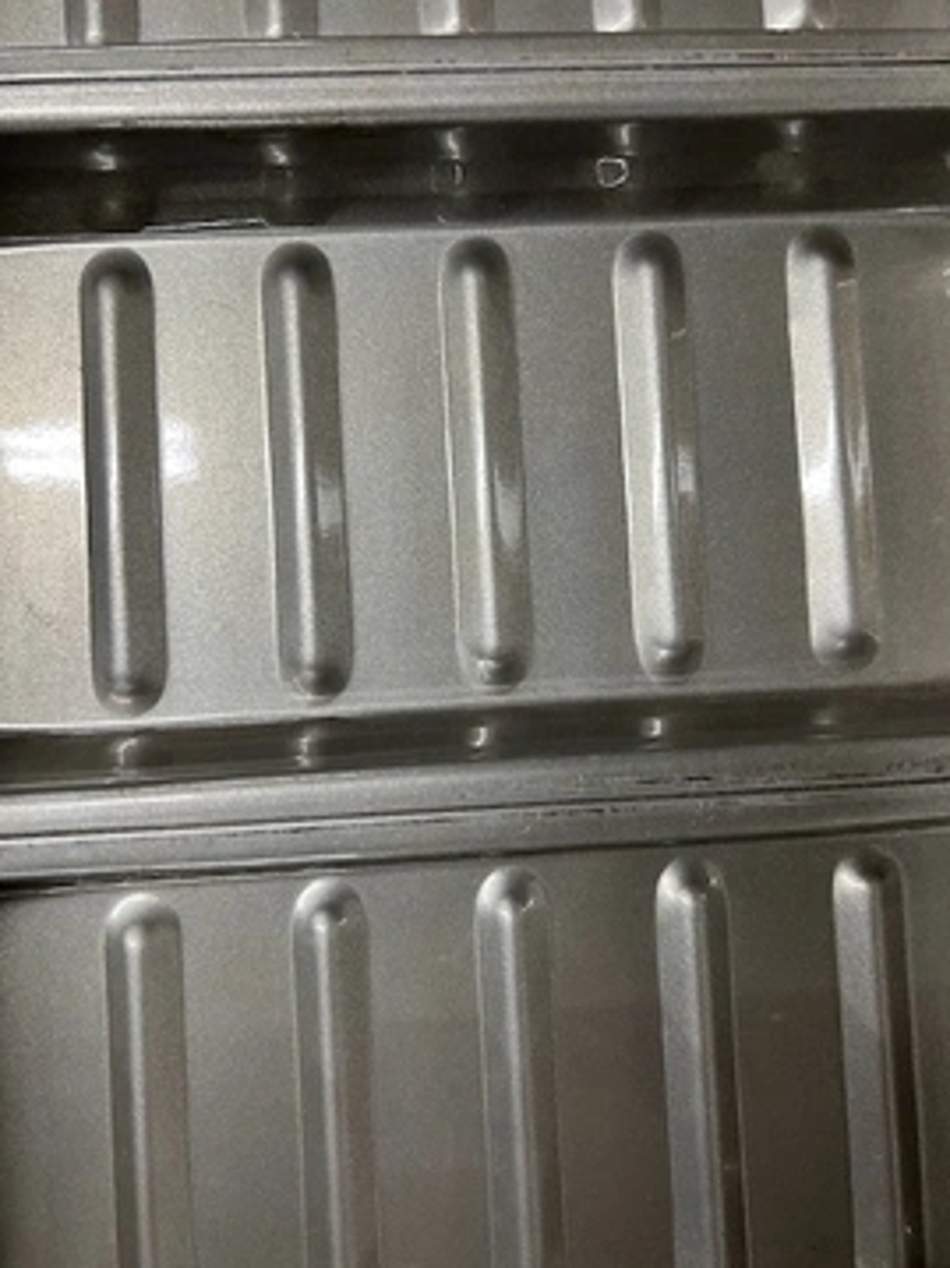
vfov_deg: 61.6
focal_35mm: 29
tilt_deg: -85.4
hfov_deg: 48.2
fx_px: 1062
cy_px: 576
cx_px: 494
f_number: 1.5
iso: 160
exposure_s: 1/60
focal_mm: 5.7
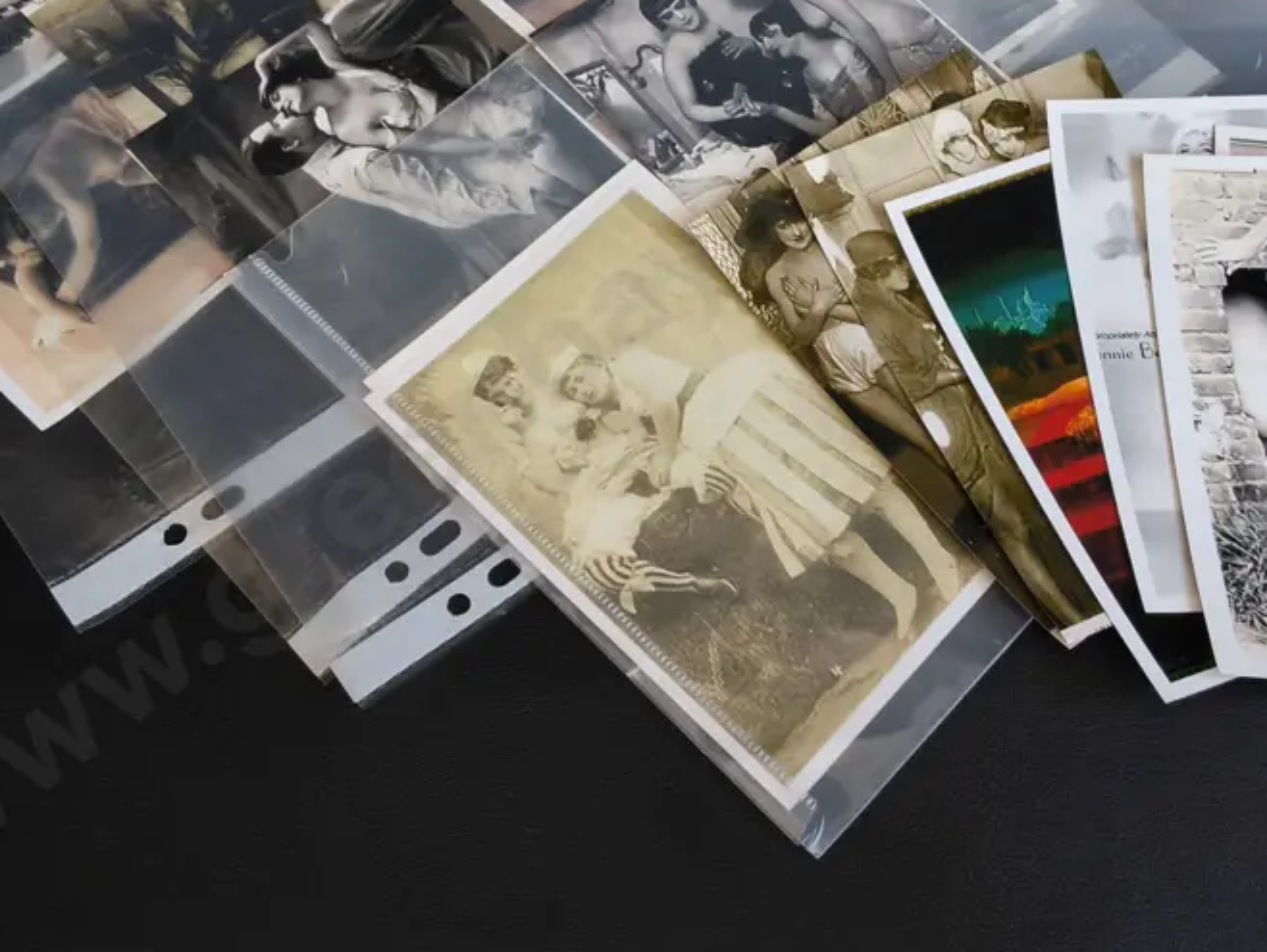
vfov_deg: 33.8
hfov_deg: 44.7
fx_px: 1538
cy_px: 252
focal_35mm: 42
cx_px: 701
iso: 50
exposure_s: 1/100
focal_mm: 2.87
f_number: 2
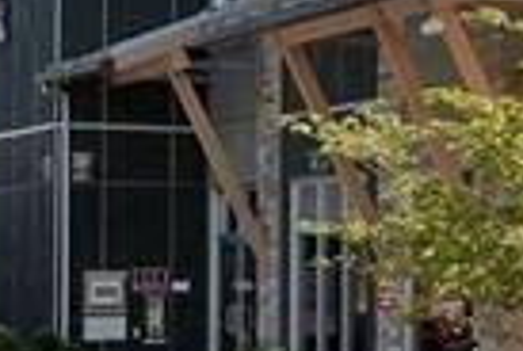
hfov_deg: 9.8
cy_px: -90
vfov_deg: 9.1
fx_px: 2169
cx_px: 1661
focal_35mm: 149
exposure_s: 1/125
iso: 500
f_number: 20
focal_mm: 20
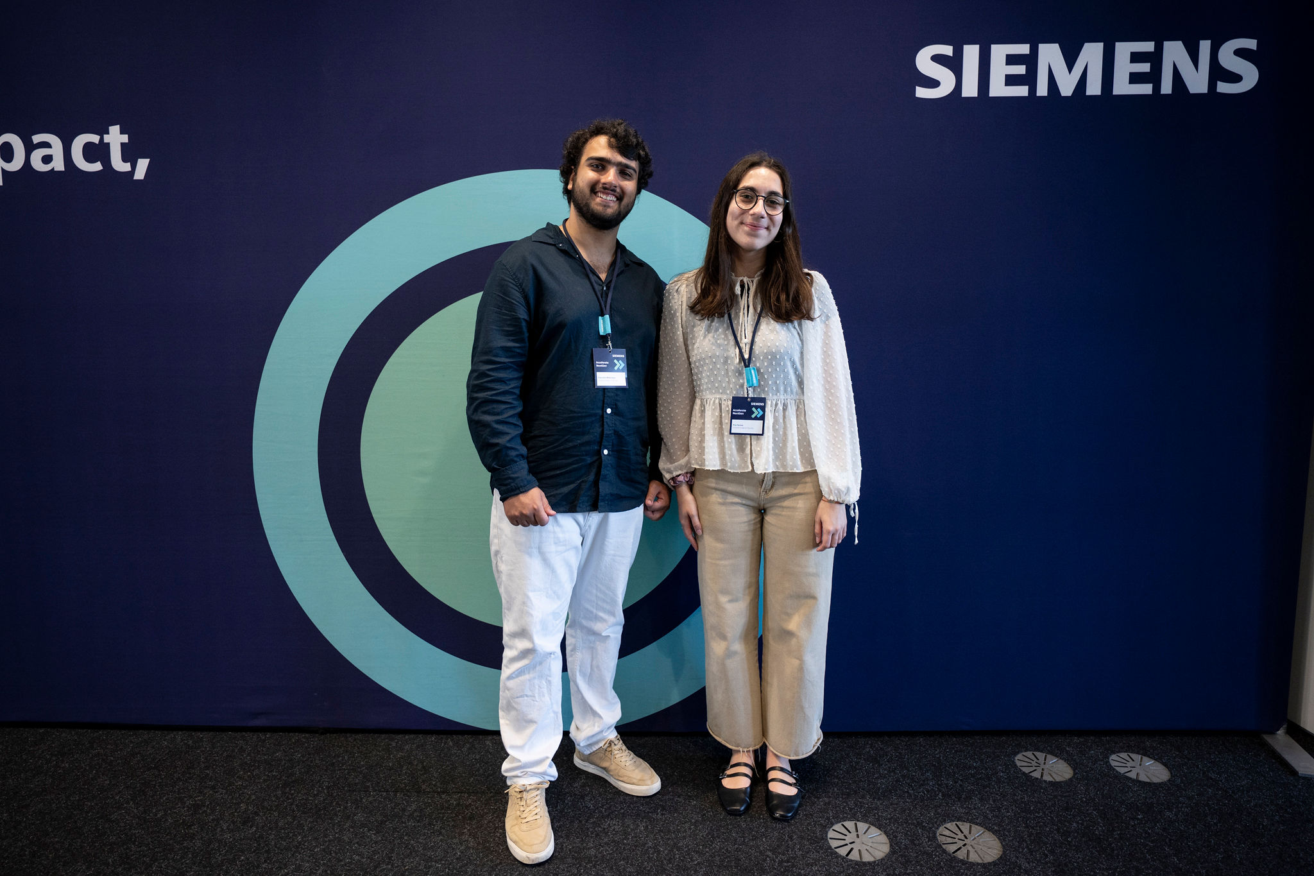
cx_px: 672
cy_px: 421
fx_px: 759
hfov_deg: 81.8
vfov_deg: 60.0
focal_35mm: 21
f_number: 2.8
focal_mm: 20
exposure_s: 1/160
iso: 1000
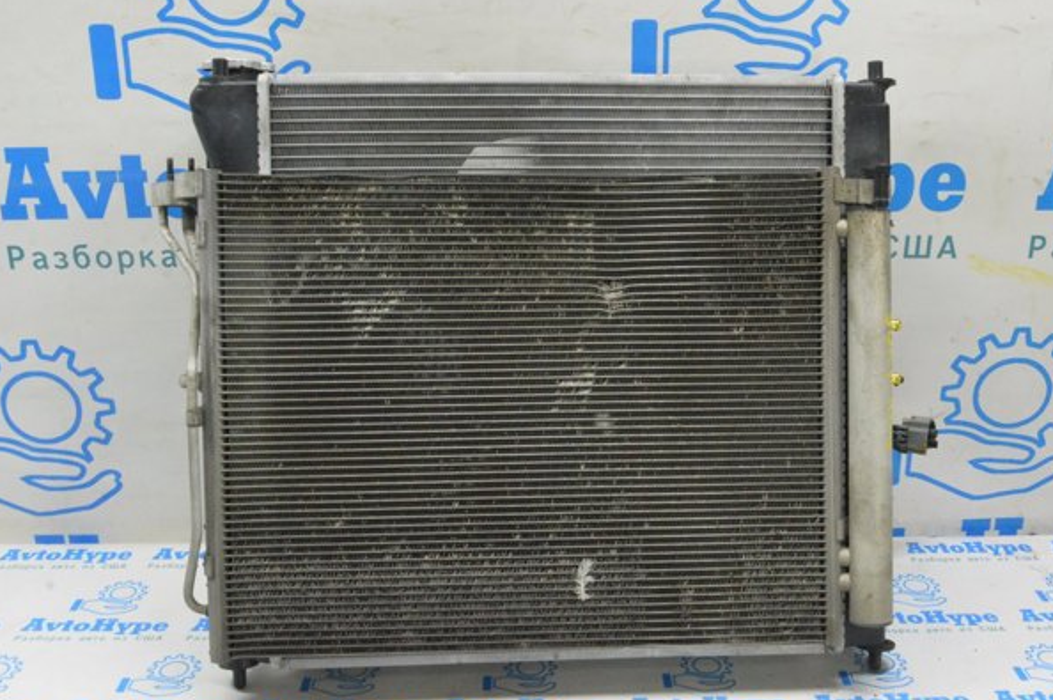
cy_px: 354
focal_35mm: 42
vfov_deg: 31.8
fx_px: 1227
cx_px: 564
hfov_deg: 46.4
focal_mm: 26
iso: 6400
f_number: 20
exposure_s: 1/15
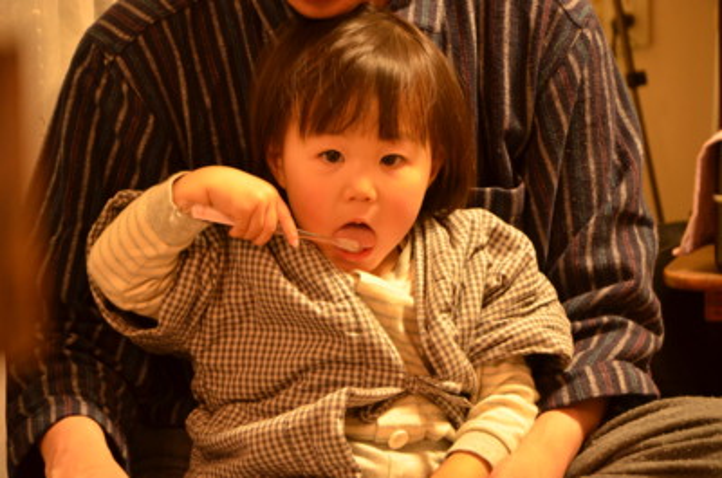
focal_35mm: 158
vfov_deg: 8.7
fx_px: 3152
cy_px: 239
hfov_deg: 13.1
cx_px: 361
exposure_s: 1/15
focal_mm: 105
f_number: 5.6
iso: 1600
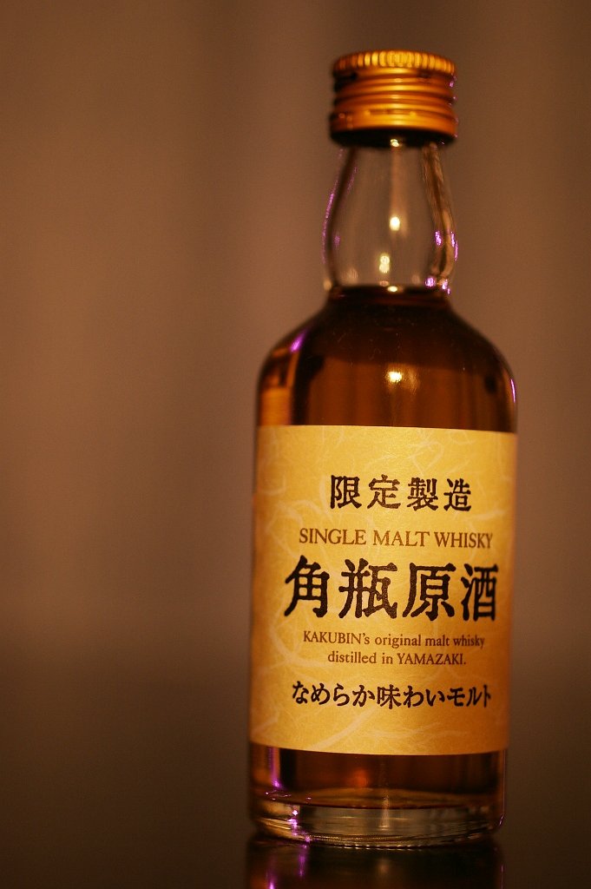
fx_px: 1850
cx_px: 296
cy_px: 444
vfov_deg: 27.0
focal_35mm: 75
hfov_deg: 18.2
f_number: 3.2
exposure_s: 2.5
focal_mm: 50
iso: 200
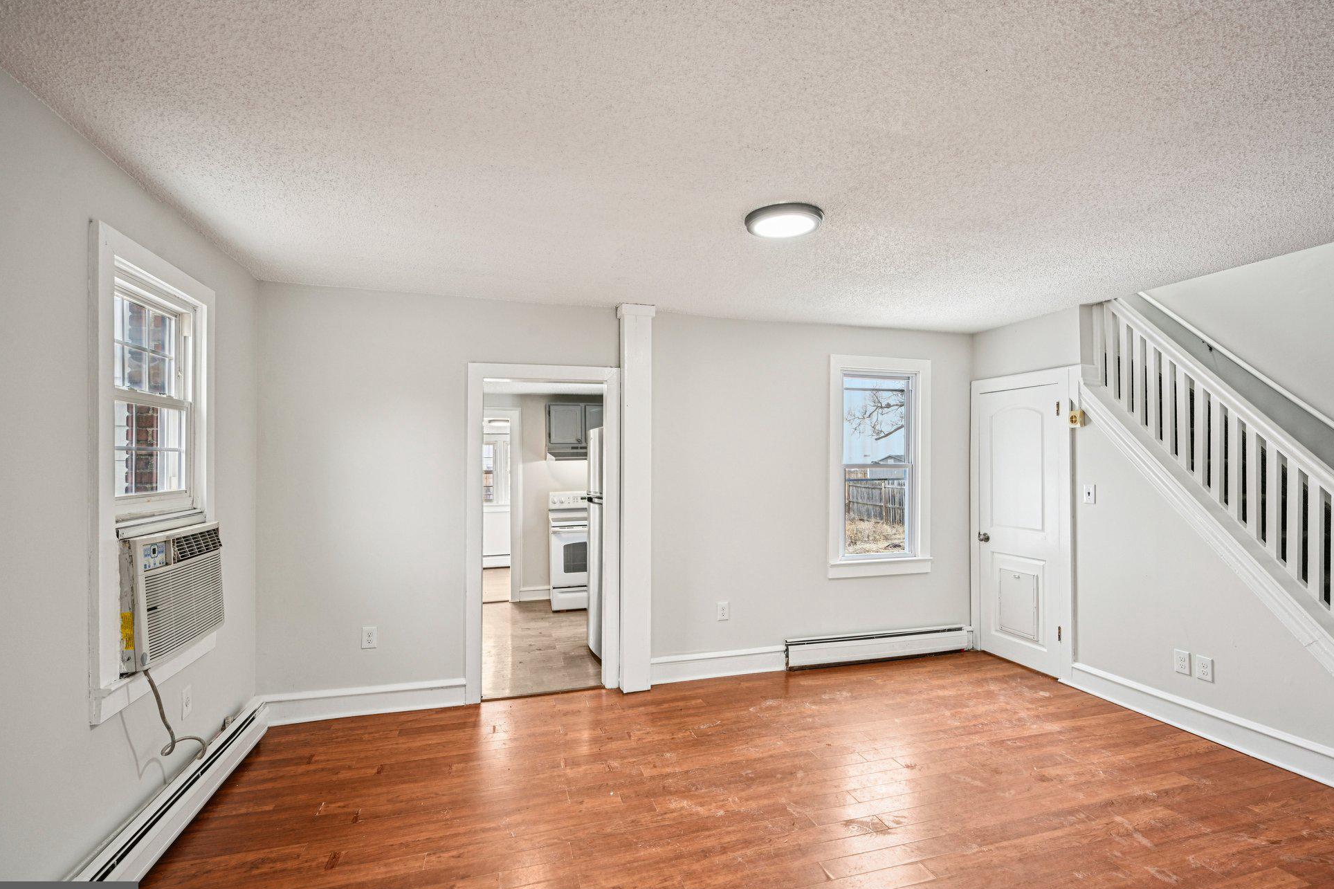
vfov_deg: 70.4
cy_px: 460
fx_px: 630
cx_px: 693
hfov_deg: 93.2
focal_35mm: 17
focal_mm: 16
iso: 400
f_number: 8
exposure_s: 1/25
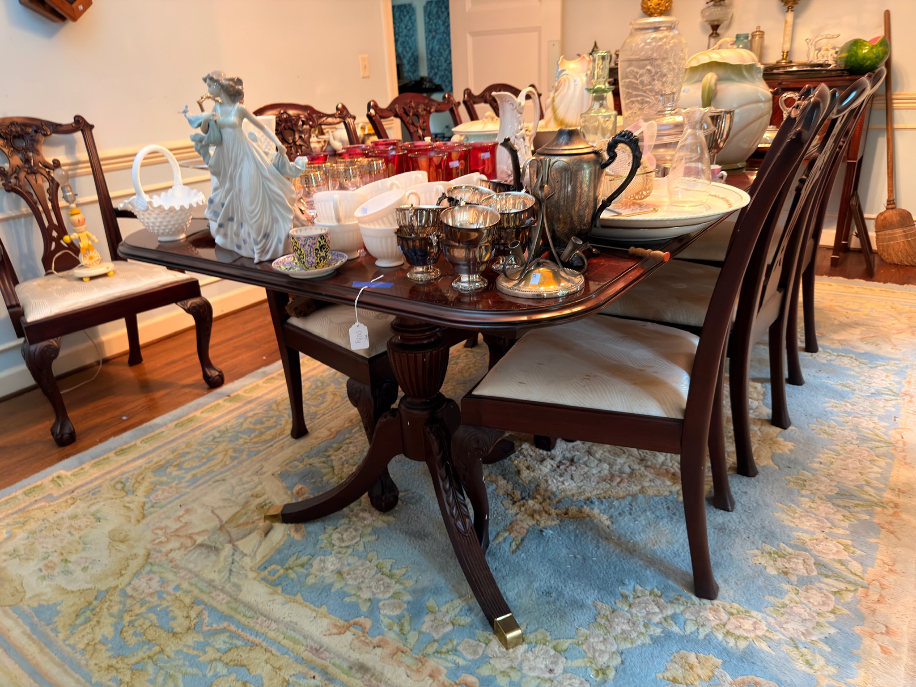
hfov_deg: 71.6
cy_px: 344
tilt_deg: -19.9
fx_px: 635
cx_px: 458
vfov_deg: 56.8
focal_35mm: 24
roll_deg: +6.0
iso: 500
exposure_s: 1/30
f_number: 1.78
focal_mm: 6.76
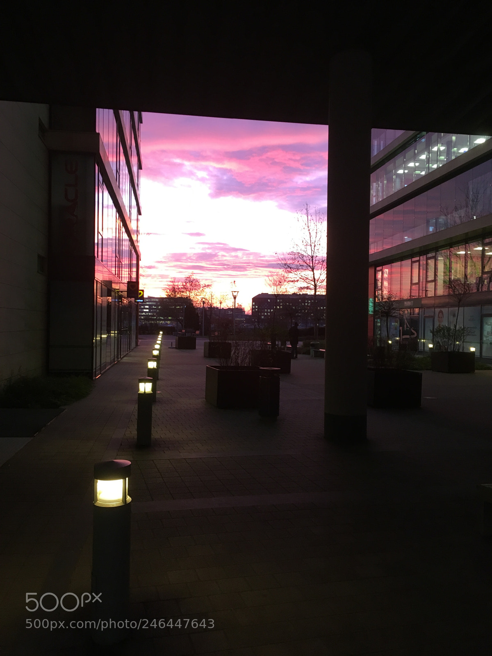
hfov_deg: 48.2
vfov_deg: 61.7
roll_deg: -0.6
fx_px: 550
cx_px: 246
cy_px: 328
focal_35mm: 29
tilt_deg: -1.5
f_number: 2.2
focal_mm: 4.15
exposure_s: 1/33
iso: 100
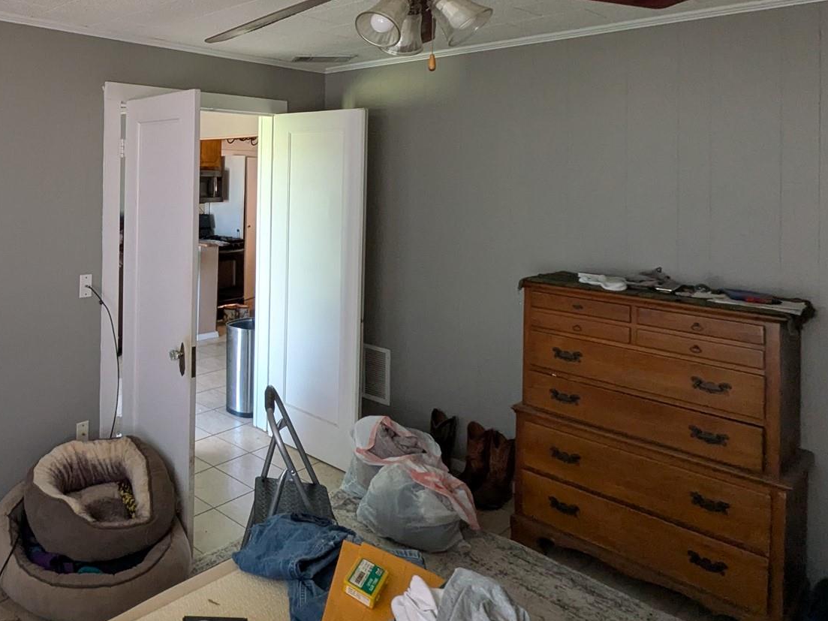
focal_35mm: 26
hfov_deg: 59.2
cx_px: 111
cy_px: 167
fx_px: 622
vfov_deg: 51.1
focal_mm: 1.85
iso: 253
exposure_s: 1/45.4
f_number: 2.2
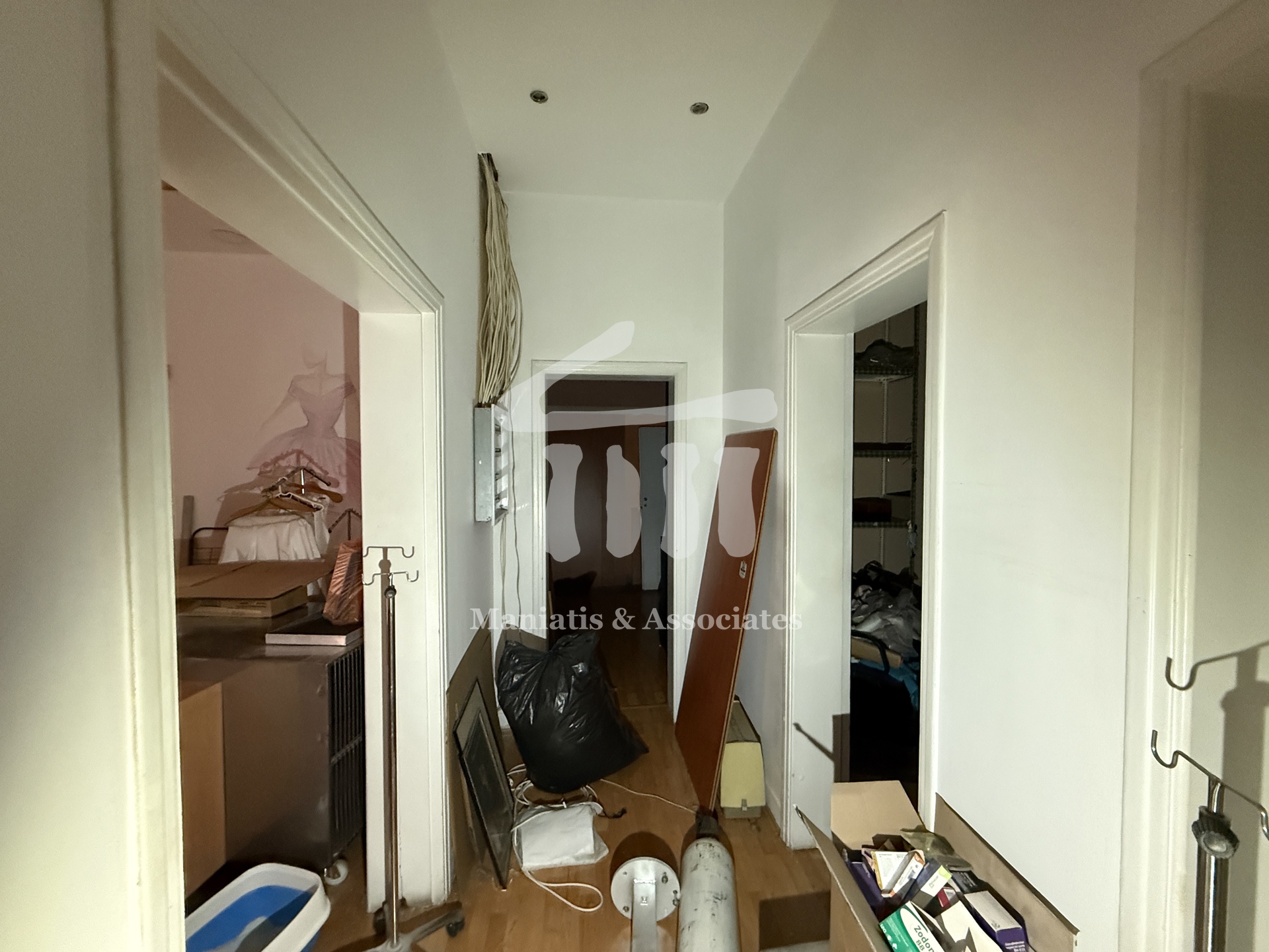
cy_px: 476
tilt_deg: -0.1
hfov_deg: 102.1
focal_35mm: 14
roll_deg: +0.3
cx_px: 634
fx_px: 513
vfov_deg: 85.7
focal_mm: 2.22
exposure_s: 1/60
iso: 800
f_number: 2.2
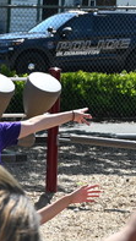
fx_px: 1639
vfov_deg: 8.4
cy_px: 251
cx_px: -158
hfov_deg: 4.7
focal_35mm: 256
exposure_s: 1/320
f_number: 6.3
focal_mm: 47
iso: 100
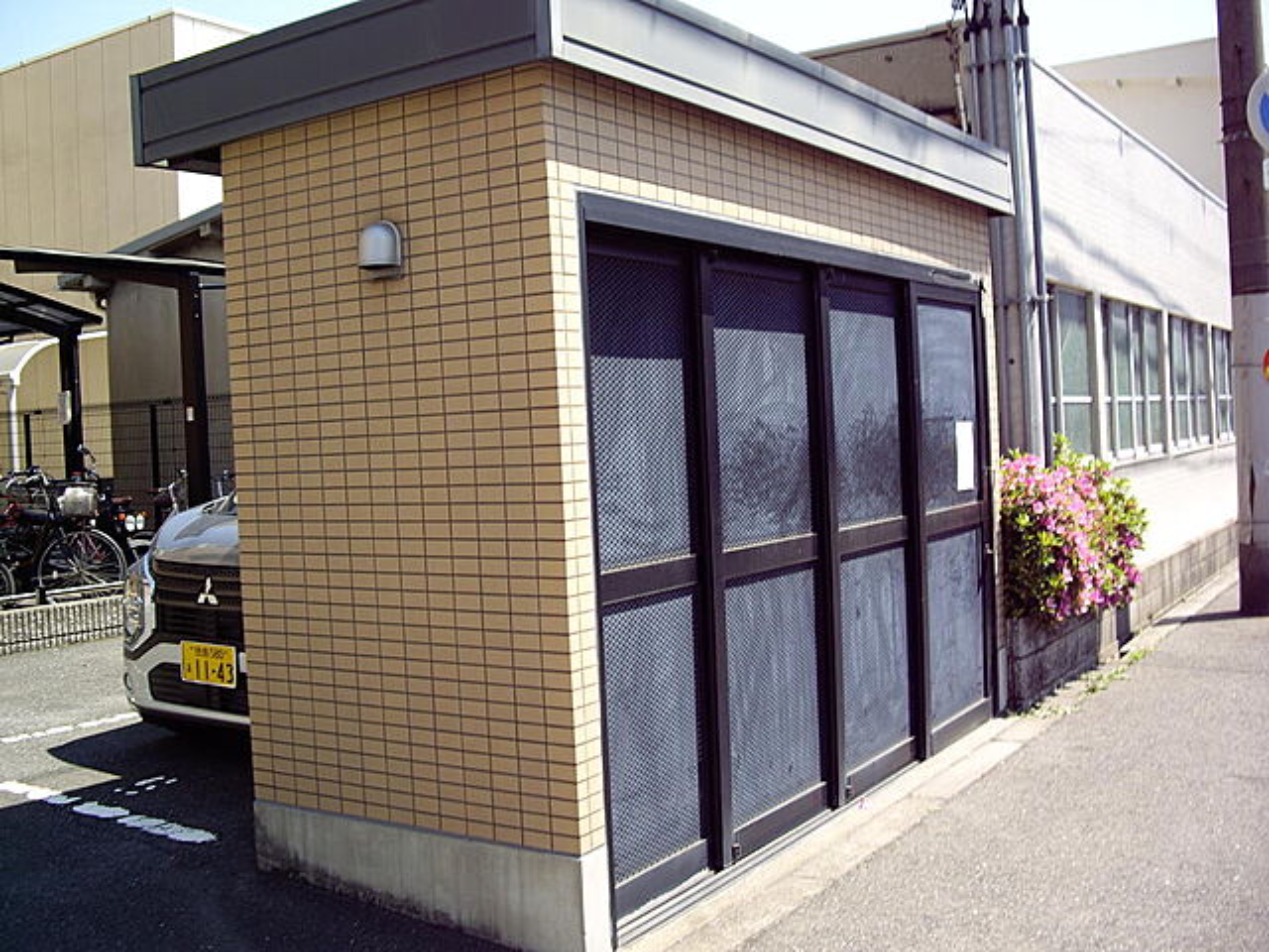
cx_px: 634
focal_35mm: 38
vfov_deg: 37.7
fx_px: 1393
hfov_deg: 49.0
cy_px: 476
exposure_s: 1/60
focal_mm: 7.9
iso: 64
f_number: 8
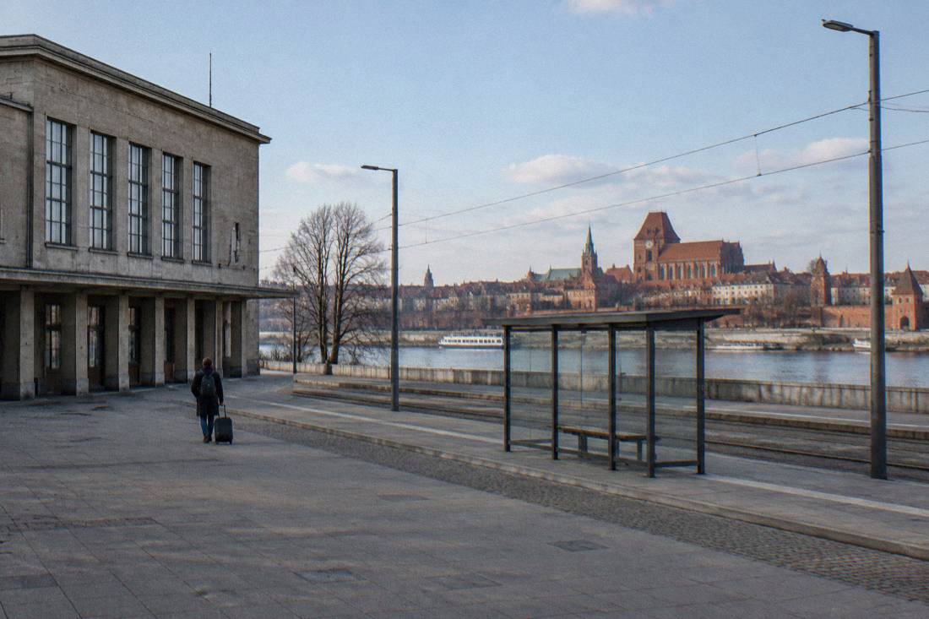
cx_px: 464
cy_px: 310
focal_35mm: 35
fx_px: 903
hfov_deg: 54.4
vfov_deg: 37.8
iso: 100
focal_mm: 35
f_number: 8
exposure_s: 1/320
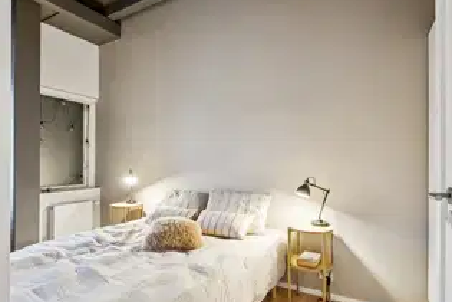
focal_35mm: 20
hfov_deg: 84.0
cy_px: 165
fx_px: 251
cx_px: 221
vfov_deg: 61.8
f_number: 8
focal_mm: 10
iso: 800
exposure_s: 1/1.25
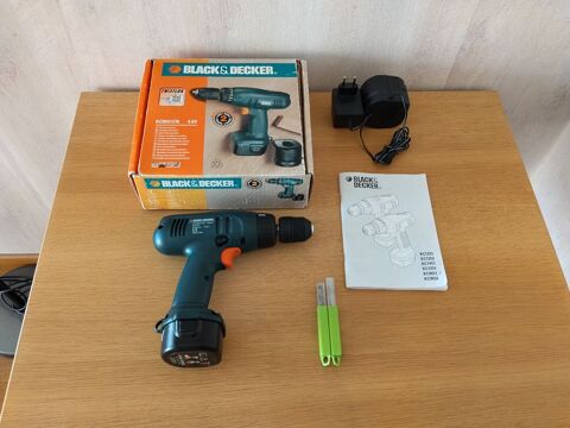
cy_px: 214
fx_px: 478
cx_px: 285
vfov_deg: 48.2
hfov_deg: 61.7
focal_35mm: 29
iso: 160
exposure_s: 1/33.3
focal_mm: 4.22
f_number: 1.8
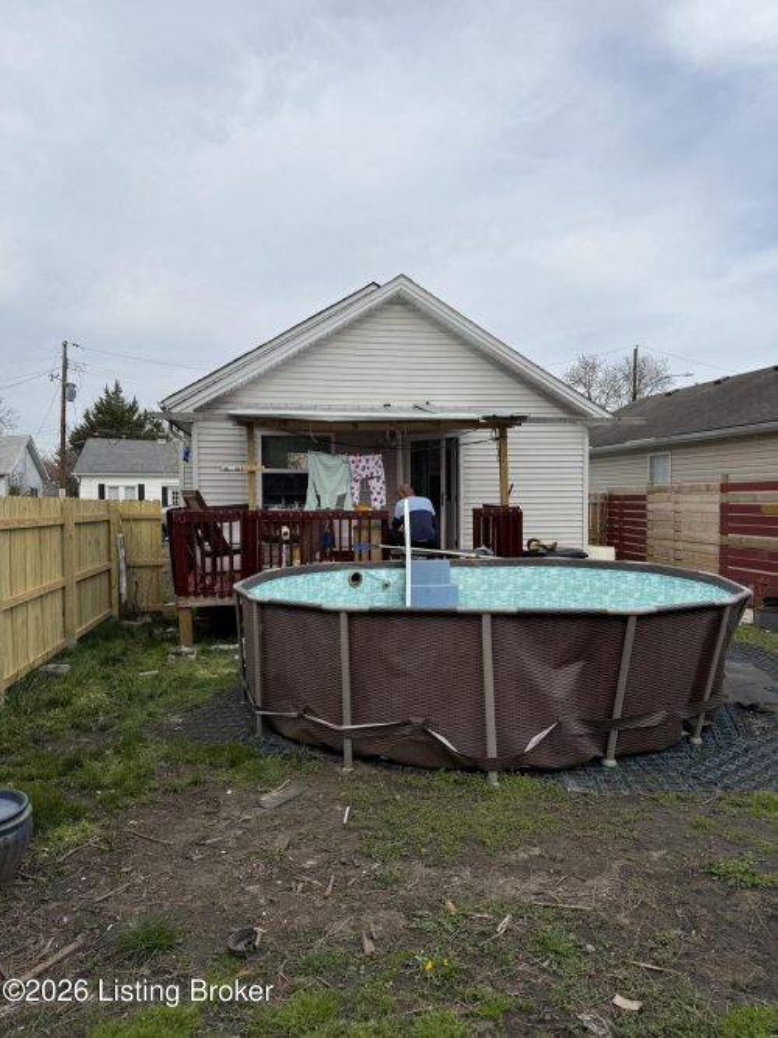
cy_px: 519
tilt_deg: -1.0
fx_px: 719
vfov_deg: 71.6
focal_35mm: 24
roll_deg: -0.3
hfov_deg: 56.8
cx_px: 389
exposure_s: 1/3759
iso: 80
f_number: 1.78
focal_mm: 6.76
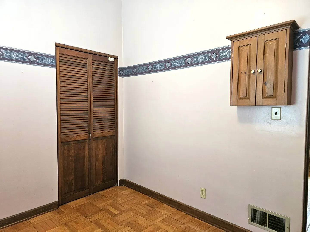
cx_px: 155
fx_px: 206
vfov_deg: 58.9
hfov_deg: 73.9
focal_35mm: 23
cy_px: 116
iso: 640
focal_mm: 6.3
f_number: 1.7
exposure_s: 1/60
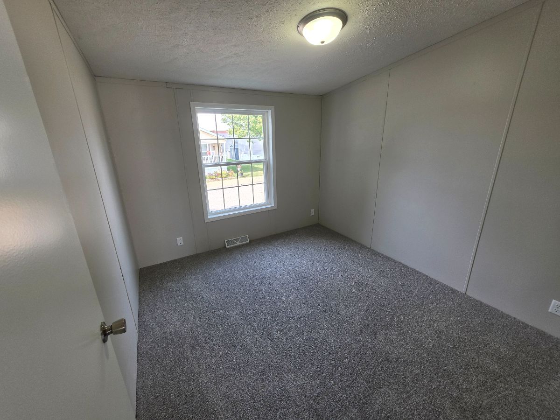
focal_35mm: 13
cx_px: 280
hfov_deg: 106.2
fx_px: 210
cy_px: 210
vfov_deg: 89.9
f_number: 1.9
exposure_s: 1/120
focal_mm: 2.2
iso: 50
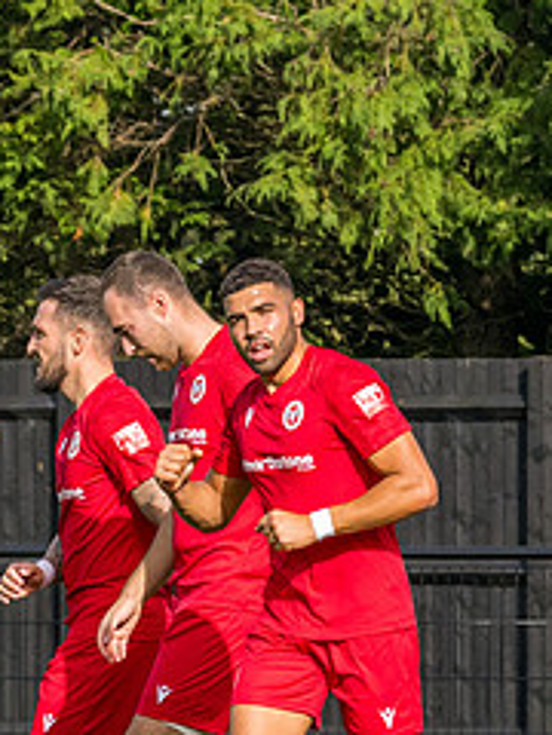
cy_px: 453
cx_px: 582
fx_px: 16627
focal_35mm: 782
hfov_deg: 1.9
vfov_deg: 2.5
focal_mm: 135
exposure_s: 1/2500
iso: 400
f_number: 5
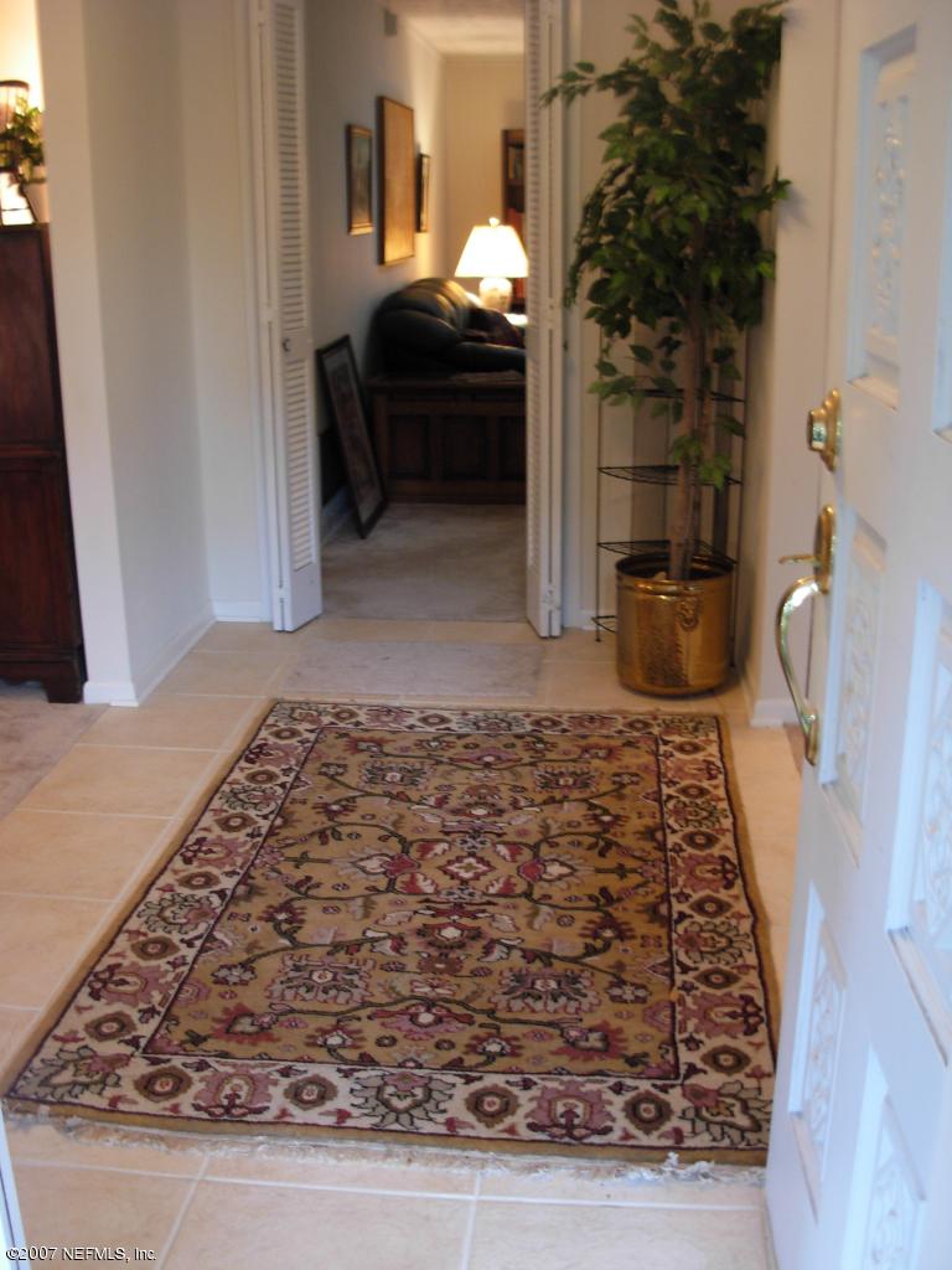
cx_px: 476
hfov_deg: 37.7
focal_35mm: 38
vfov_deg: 49.0
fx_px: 1393
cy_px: 635
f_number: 2.9
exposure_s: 1/4
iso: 154
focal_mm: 6.3
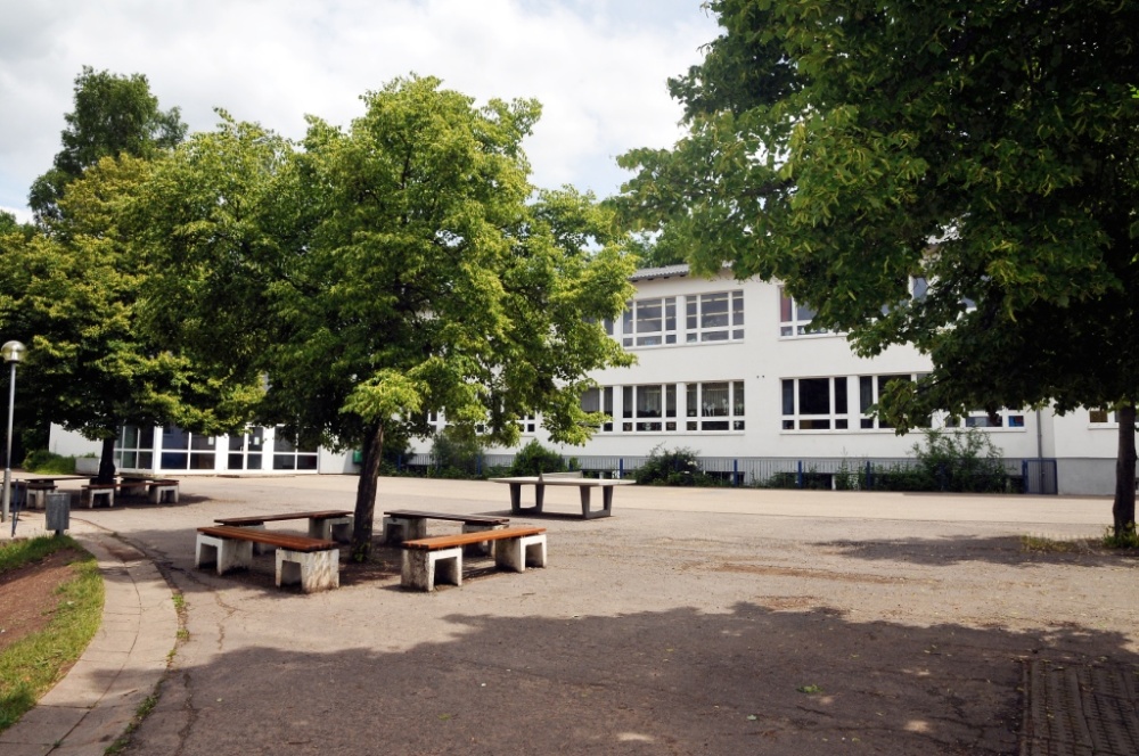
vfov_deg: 53.0
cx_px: 570
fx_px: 758
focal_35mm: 24
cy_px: 378
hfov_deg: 73.8
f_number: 11
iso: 250
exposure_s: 1/250
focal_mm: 16
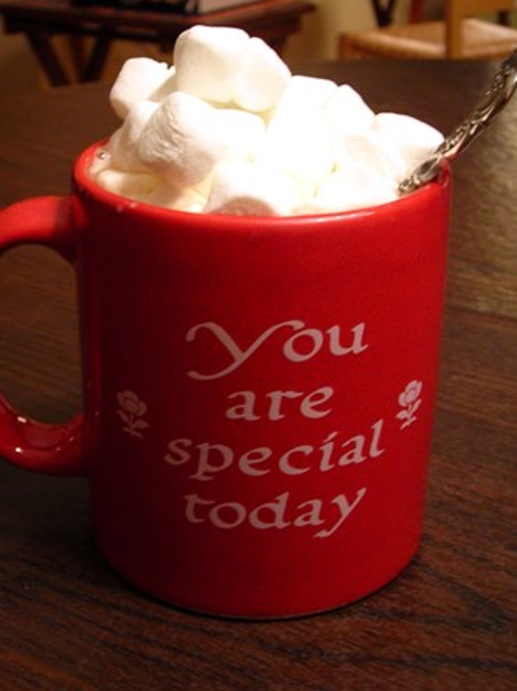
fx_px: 1137
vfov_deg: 33.8
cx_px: 216
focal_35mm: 57
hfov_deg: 25.6
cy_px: 297
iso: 74
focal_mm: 6.3
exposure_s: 1/3.9
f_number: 3.2
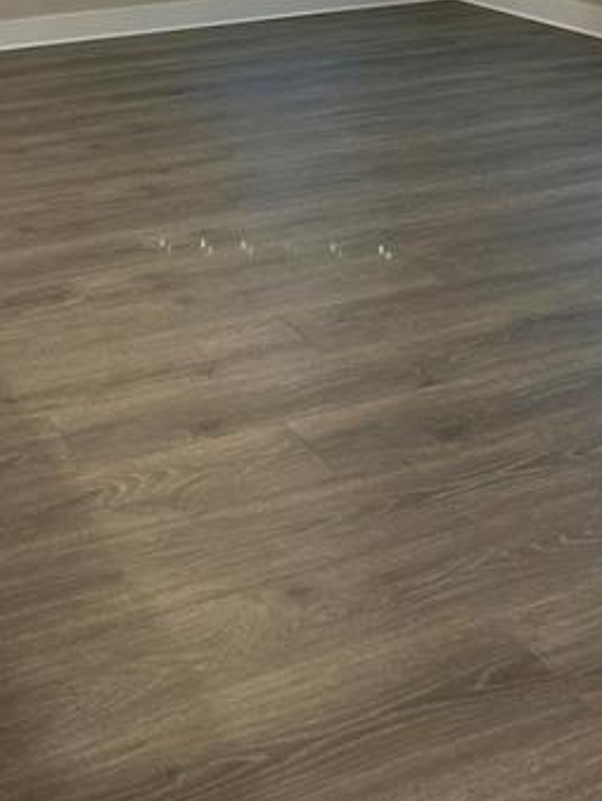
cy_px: -95
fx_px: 1366
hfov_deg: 24.8
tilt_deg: -5.5
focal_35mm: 59
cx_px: 246
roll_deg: +2.1
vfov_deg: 29.3
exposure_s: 1/60
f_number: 1.5
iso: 80
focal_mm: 5.7
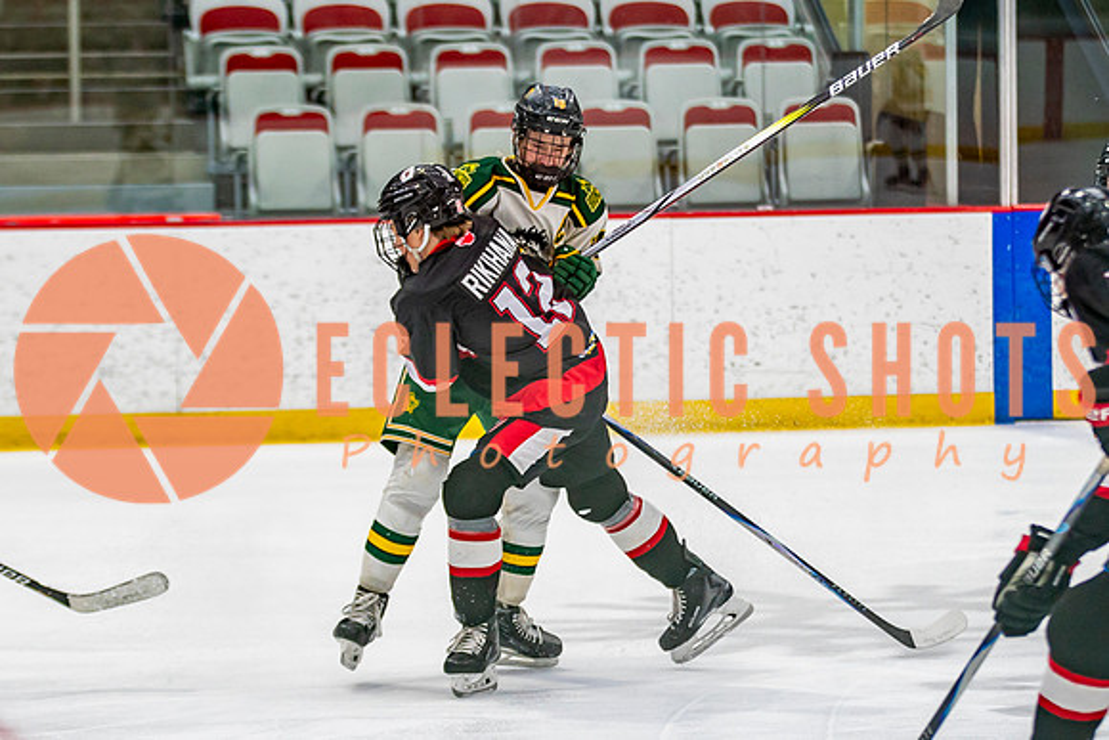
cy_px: 420
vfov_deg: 6.9
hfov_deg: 10.3
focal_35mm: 200
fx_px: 6158
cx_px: 531
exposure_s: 1/640
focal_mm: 110
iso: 800
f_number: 2.8
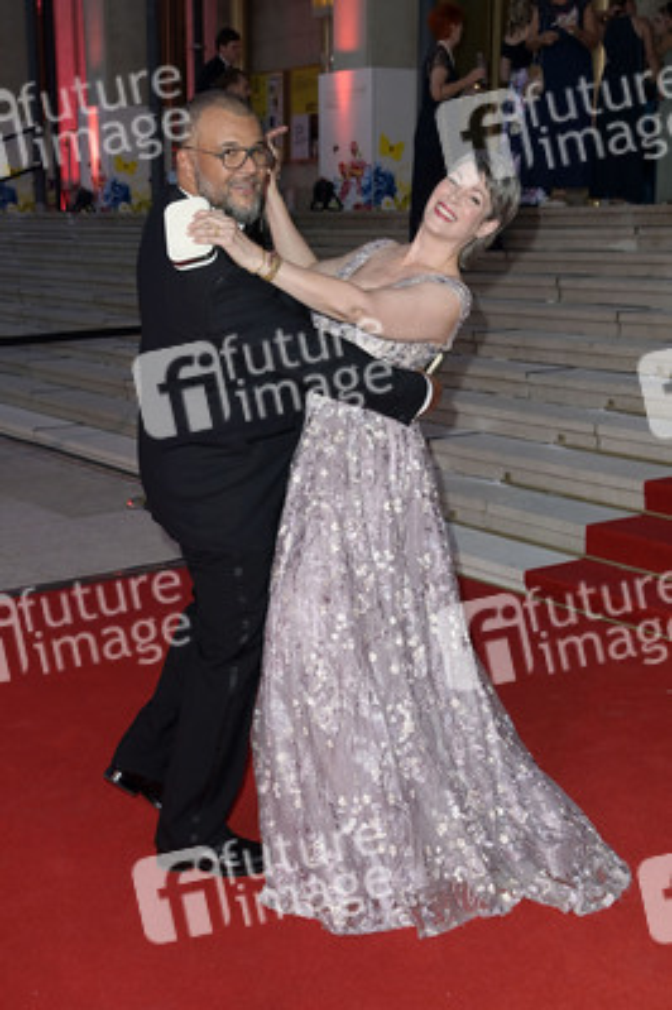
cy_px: 505
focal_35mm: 45
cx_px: 336
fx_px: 1262
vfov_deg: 43.6
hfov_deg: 29.8
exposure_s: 1/200
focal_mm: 45
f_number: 5.6
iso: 1600
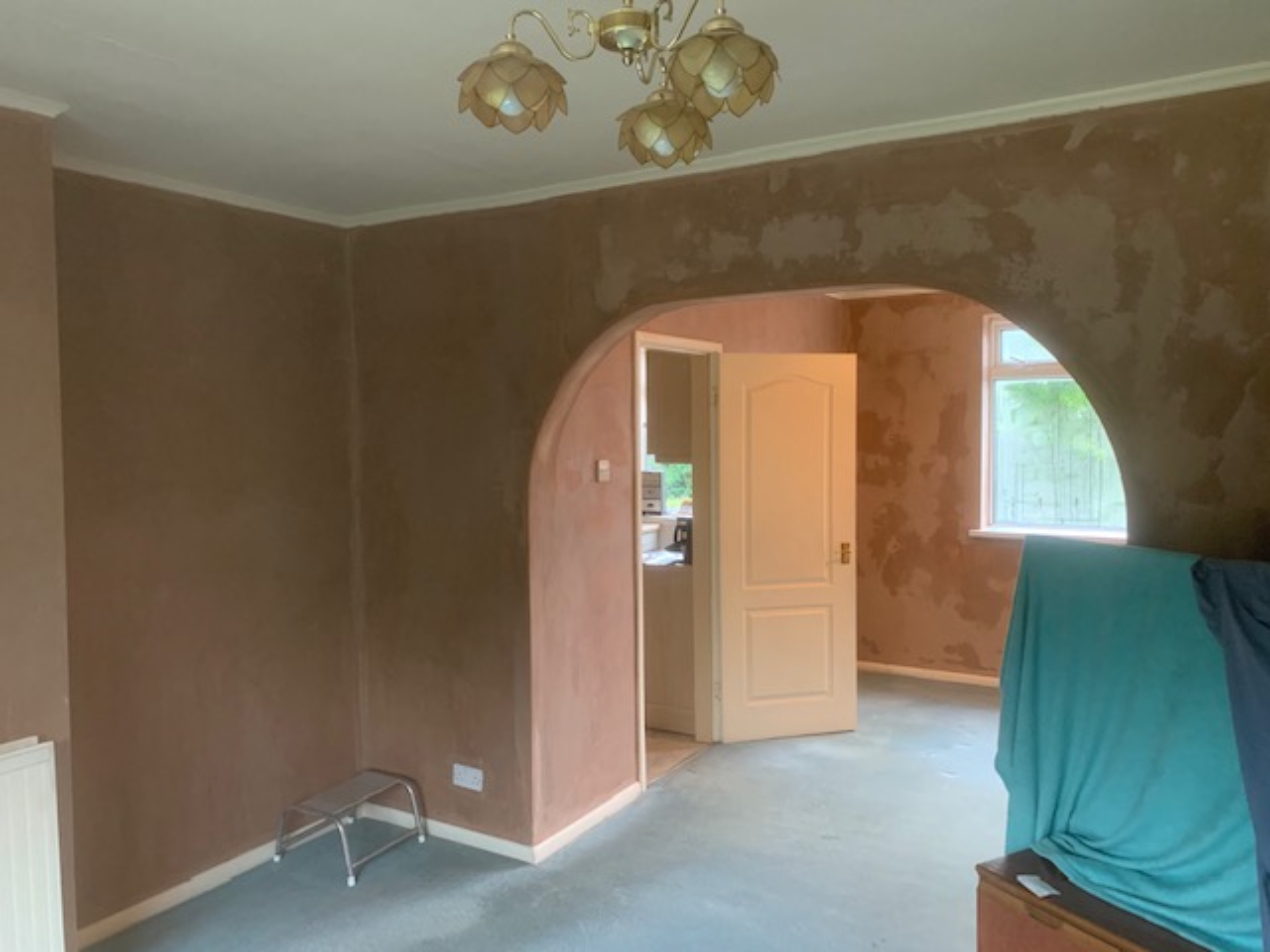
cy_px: 476
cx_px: 635
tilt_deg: -1.9
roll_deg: +0.3
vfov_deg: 53.1
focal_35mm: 26
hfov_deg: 67.3
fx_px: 954
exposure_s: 1/50
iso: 250
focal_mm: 4.25
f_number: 1.8
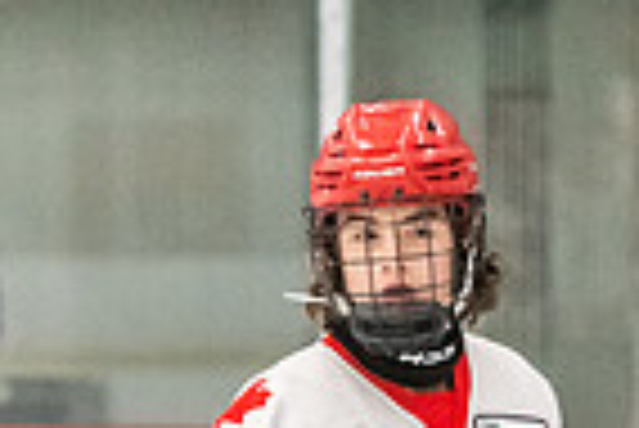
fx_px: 10625
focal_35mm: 598
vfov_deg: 2.3
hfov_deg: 3.4
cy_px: 797
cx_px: 989
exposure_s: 1/800
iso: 4000
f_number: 2.8
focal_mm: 98
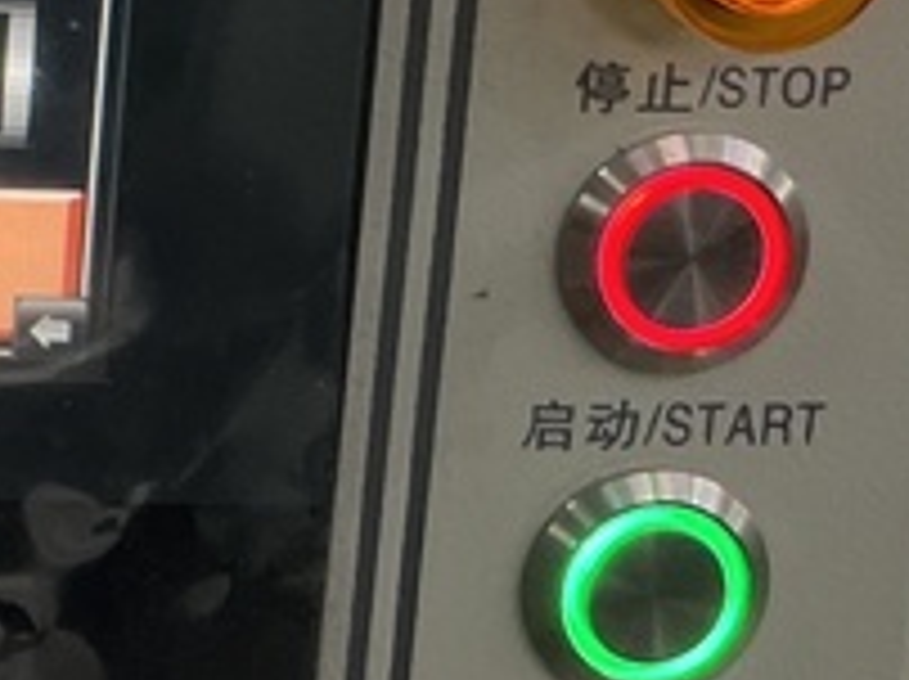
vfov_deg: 11.0
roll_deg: -0.2
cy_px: -387
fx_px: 3383
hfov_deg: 13.7
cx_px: -738
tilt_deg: -3.3
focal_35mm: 129
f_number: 1.5
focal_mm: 5.7
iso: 80
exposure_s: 1/100
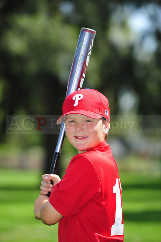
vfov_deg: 10.3
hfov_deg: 6.9
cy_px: 121
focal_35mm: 200
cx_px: 80
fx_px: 1343
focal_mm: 200
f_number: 4.5
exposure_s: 1/640
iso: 200
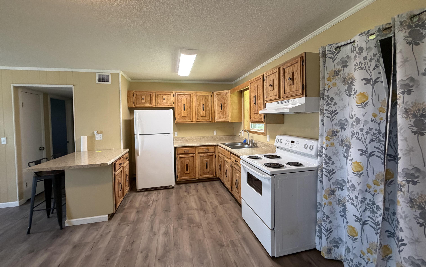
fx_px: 174
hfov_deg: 101.5
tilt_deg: +0.2
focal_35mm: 15
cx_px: 211
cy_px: 123
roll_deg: +2.0
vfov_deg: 74.7
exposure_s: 1/120
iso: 320
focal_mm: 2.22
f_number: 2.2
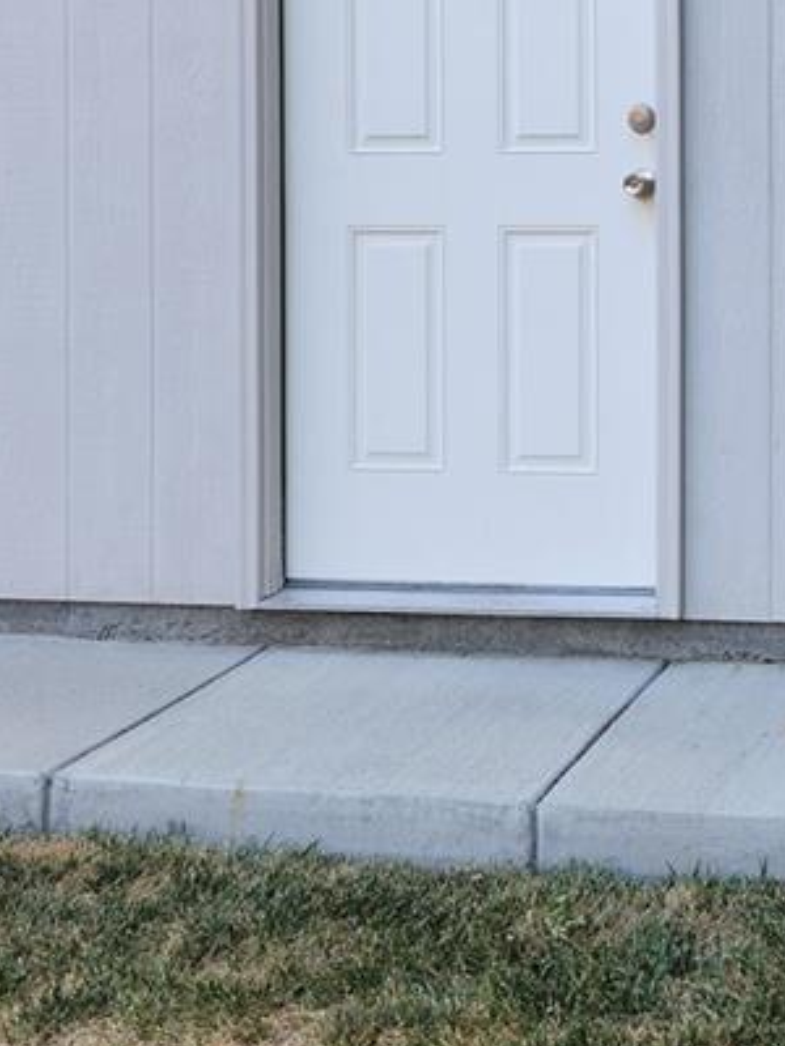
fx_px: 2086
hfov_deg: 19.8
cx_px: 981
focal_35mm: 69
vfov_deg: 27.1
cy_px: 99
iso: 32
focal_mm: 5.4
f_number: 1.8
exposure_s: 1/120
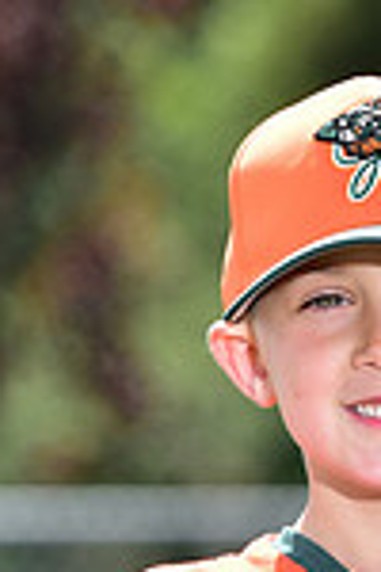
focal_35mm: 774
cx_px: 429
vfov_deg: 2.7
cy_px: 679
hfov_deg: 1.8
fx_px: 12286
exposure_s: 1/250
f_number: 5.6
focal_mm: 200
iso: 100
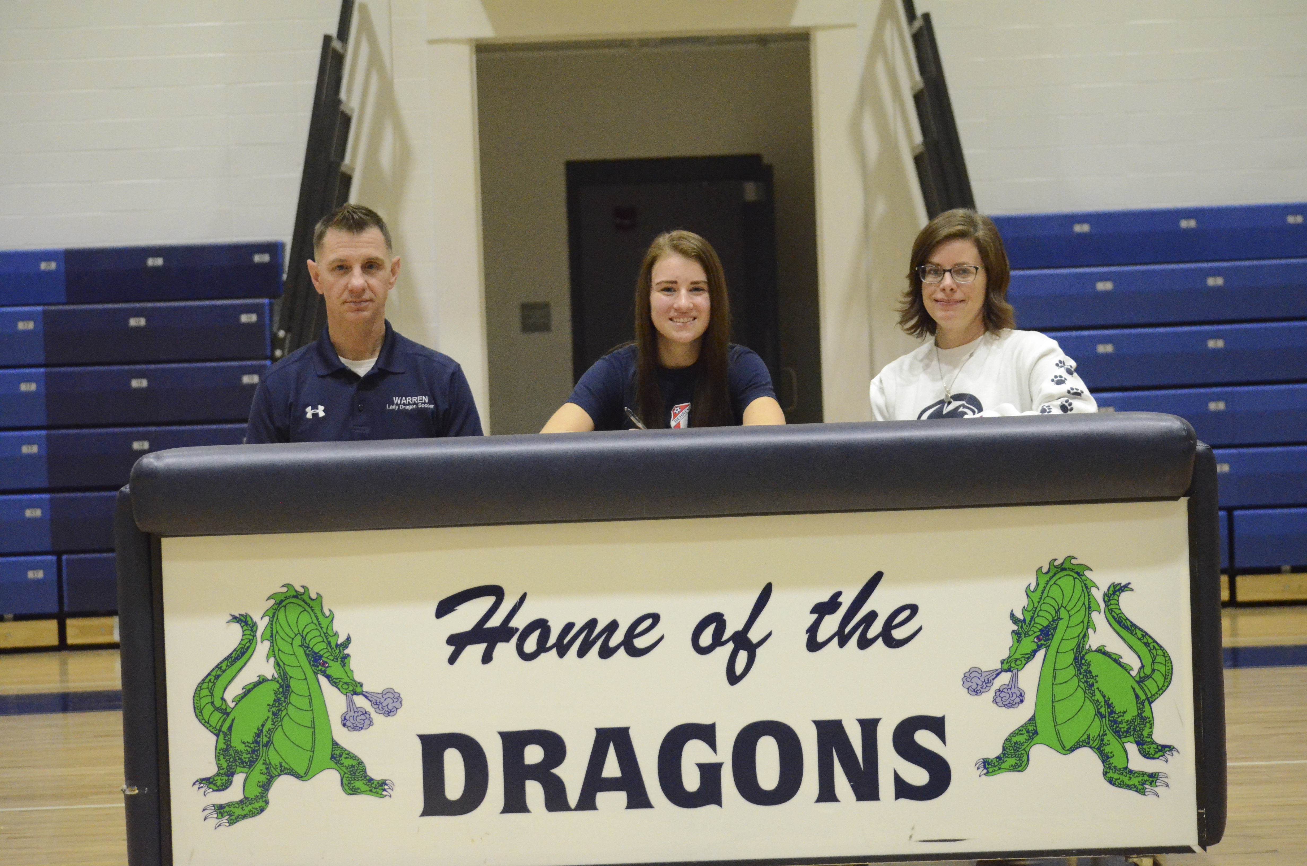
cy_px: 433
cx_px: 654
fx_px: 3695
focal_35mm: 102
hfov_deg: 20.1
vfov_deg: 13.4
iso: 6400
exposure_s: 1/640
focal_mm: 68
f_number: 4.5
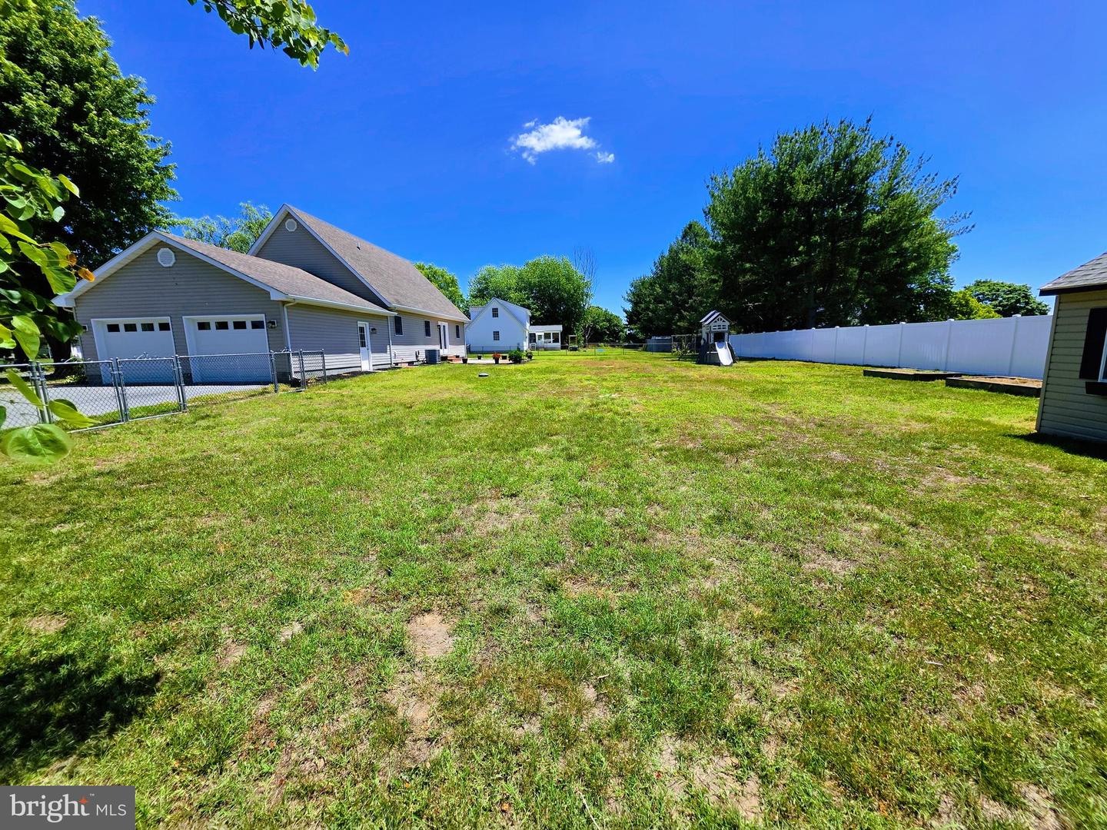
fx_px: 416
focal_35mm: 13
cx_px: 554
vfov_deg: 89.9
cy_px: 415
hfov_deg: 106.2
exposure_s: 1/2186
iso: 40
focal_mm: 2.2
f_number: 1.9
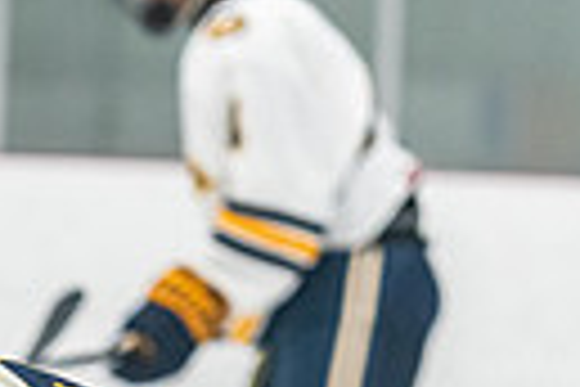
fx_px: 8377
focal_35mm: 520
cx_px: -72
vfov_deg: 2.6
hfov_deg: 4.0
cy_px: 790
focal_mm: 116
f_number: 2.8
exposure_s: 1/800
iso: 3200
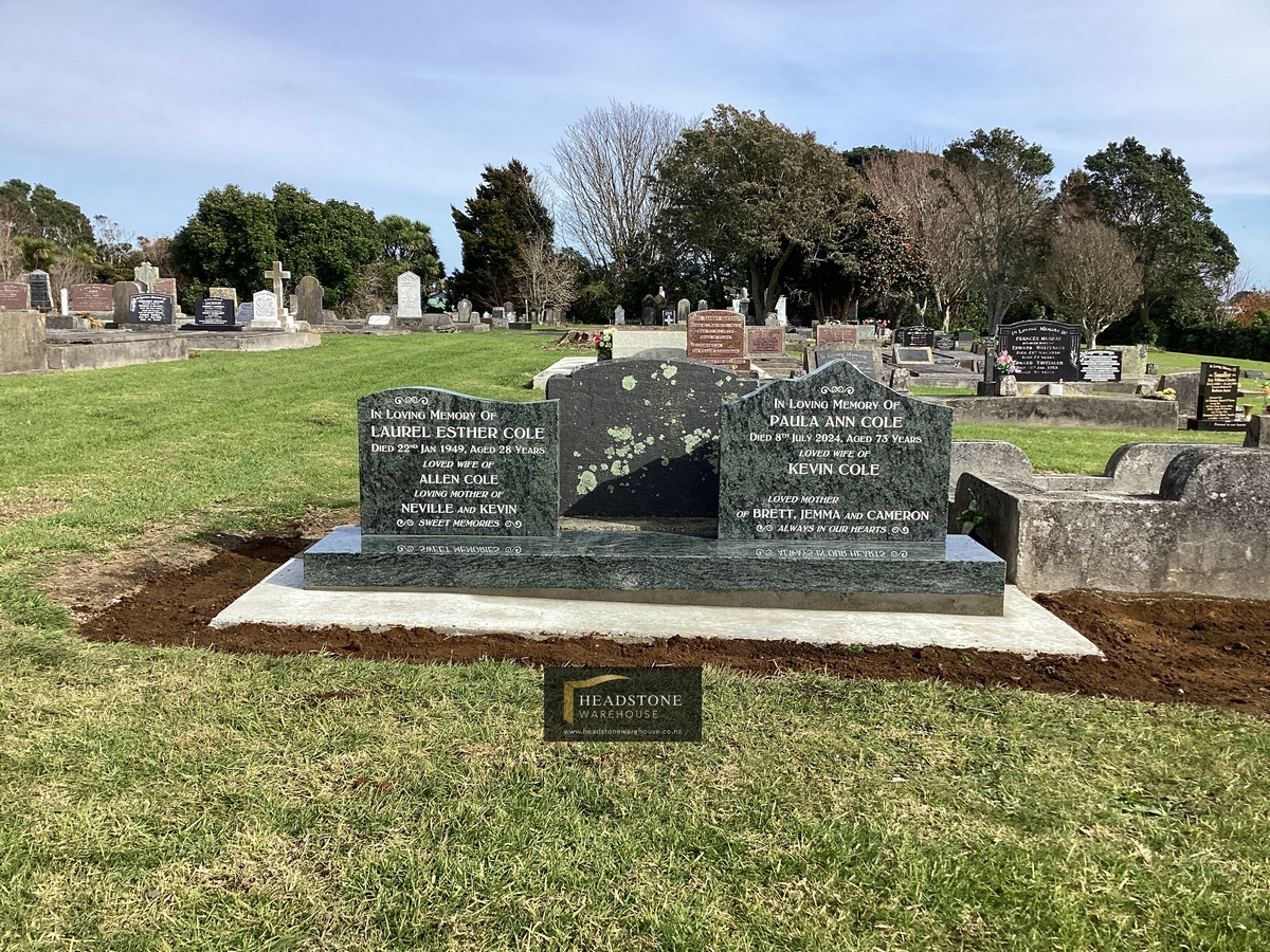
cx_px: 635
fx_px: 1137
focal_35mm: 31
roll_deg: -0.1
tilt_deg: -7.9
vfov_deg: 45.4
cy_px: 476
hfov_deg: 58.4
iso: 25
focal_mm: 3.3
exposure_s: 1/981
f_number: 2.4
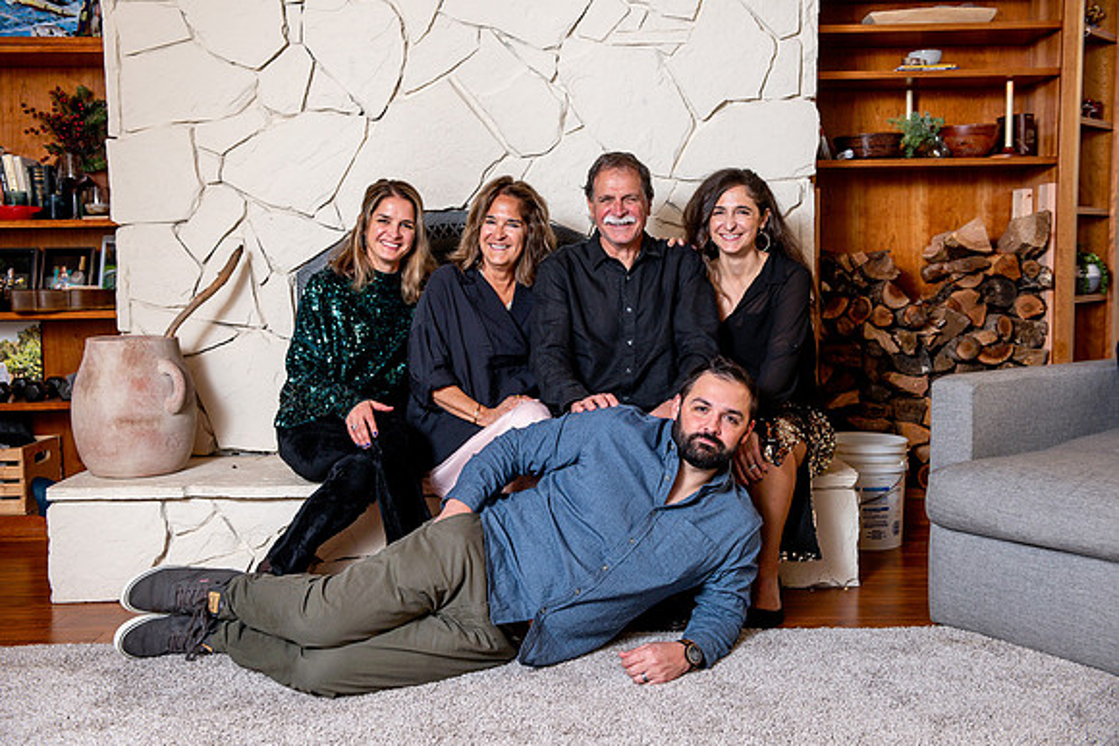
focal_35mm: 36
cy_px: 373
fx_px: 1119
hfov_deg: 53.1
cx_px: 560
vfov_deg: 36.9
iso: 500
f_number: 5
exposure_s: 1/200
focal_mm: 36
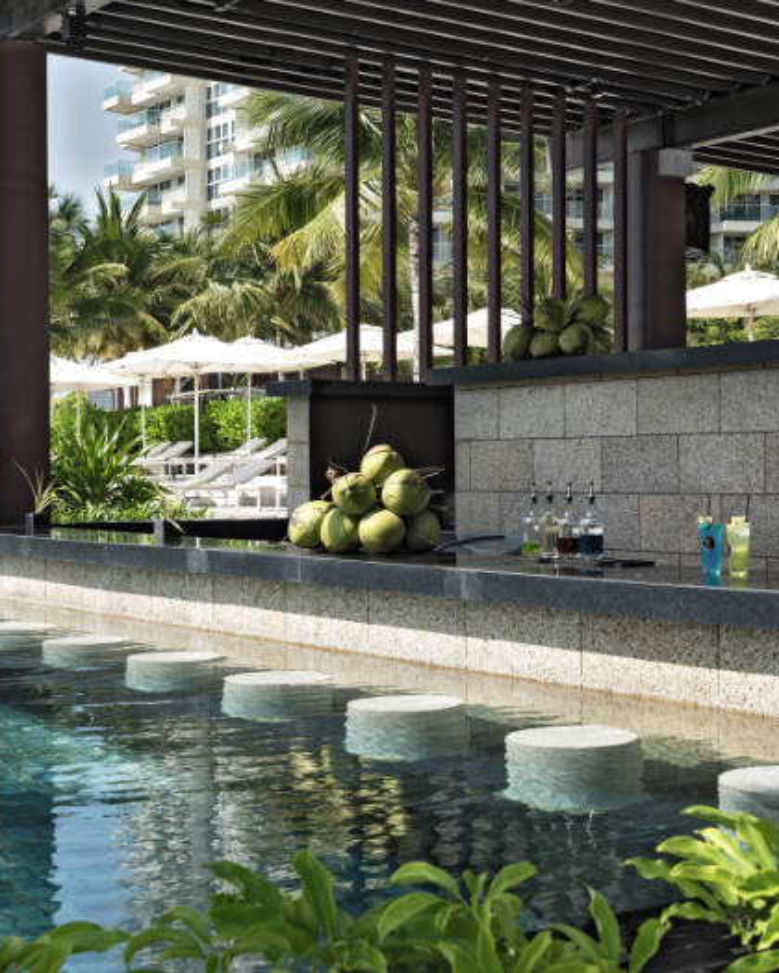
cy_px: 481
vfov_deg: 31.5
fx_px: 1729
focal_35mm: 60
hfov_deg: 25.4
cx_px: 430
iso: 64
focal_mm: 42
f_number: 11
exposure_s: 1/80
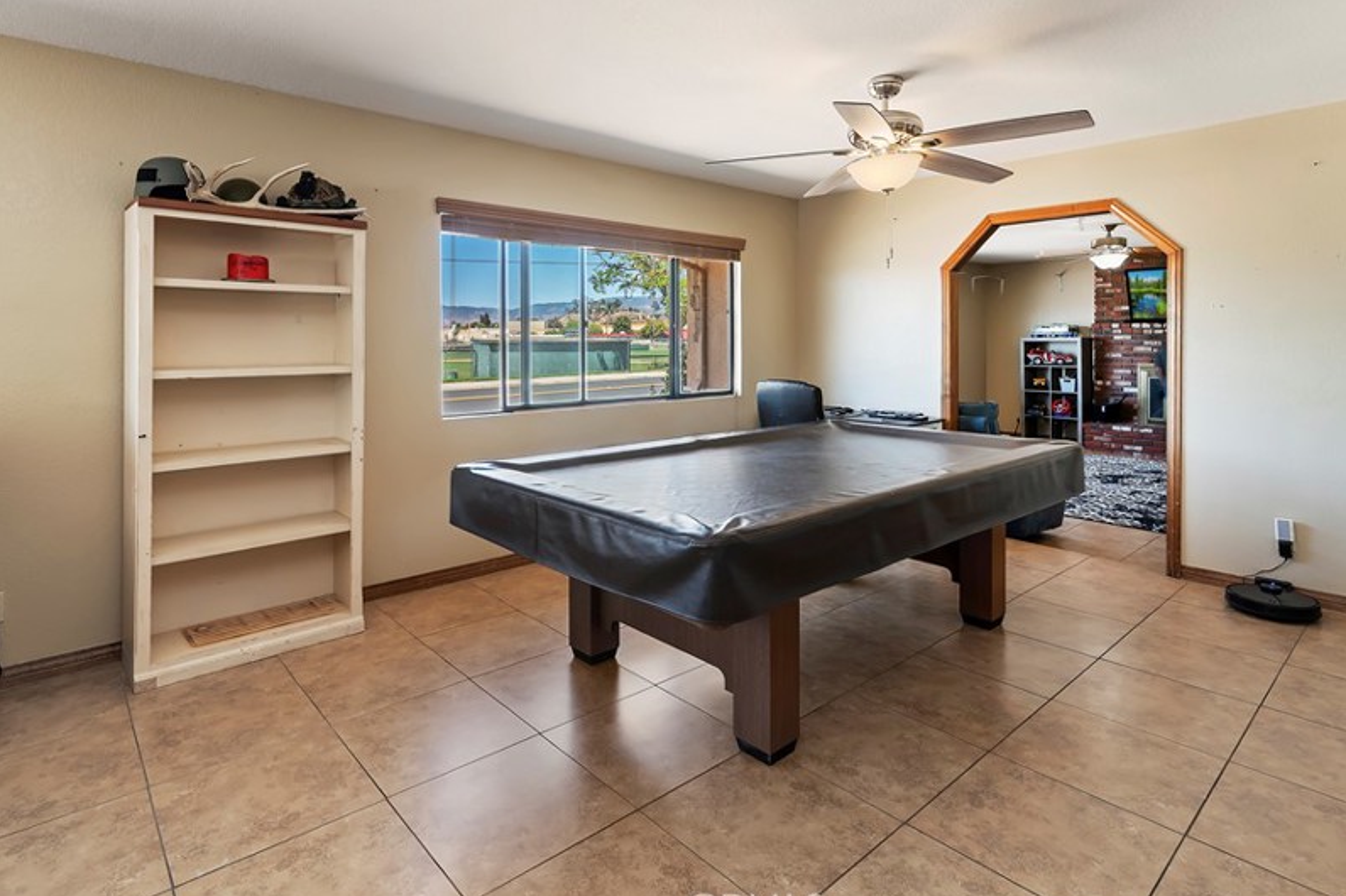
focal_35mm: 18
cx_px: 646
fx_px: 673
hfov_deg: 90.0
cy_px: 358
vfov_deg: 66.7
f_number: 10
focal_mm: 14
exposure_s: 1/6
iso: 500
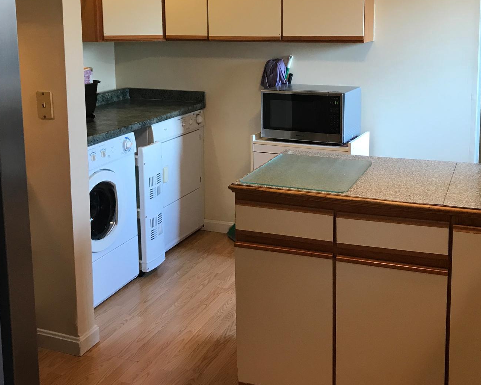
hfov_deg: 42.9
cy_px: 114
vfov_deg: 34.4
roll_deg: +1.2
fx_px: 612
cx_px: 255
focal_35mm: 43
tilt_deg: -8.8
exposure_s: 1/20
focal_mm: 3.99
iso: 40
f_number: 1.8
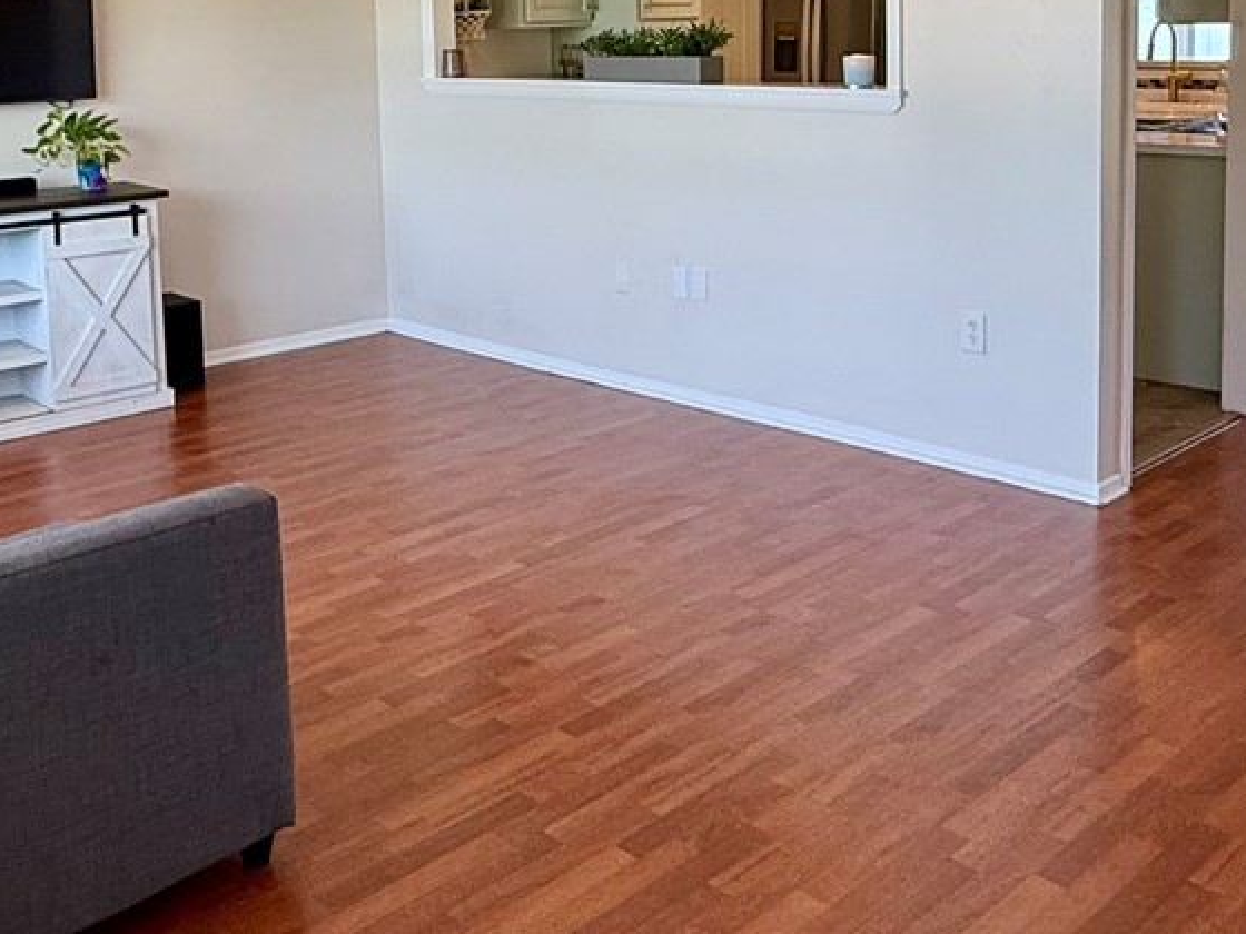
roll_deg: +1.0
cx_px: 634
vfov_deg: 34.7
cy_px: 169
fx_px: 1440
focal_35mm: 40
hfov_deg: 46.8
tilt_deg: -6.0
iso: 160
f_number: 2.2
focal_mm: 2.22
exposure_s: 1/120
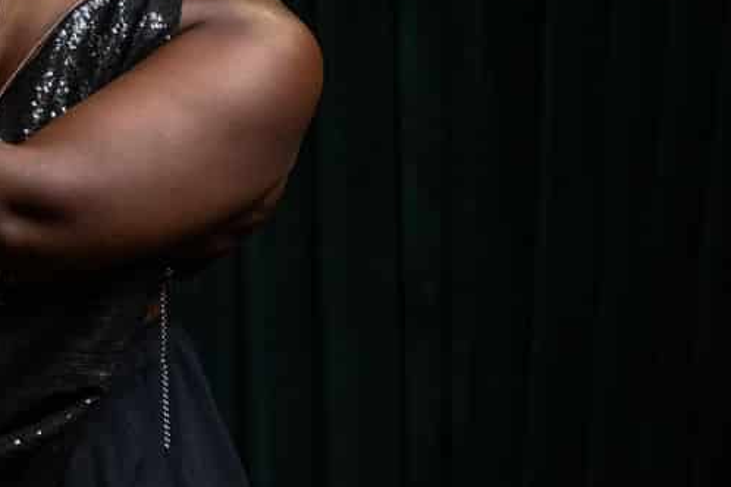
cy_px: 131
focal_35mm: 247
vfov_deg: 5.6
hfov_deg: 8.1
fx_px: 5015
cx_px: -455
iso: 400
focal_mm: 70
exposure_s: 1/125
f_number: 2.8
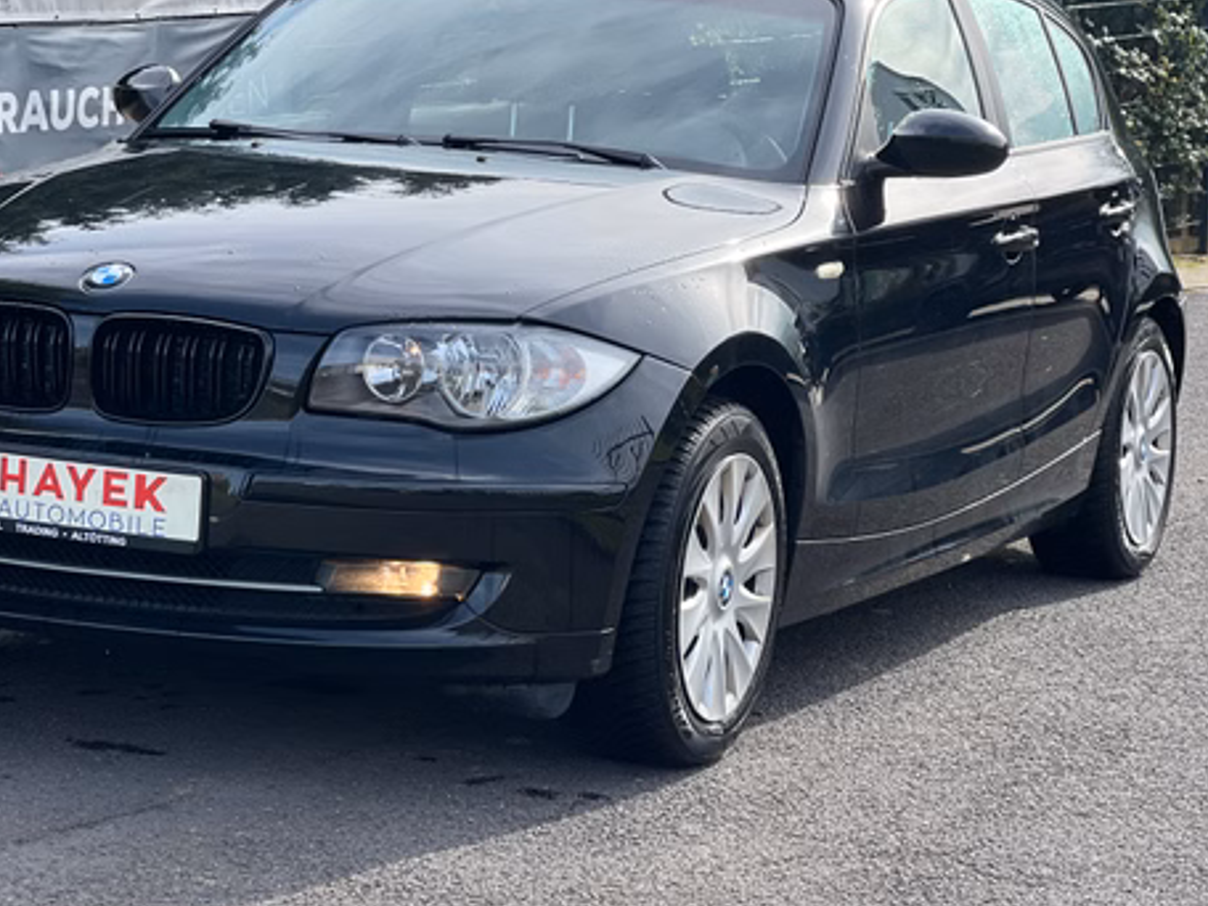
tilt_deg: -6.5
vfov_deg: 13.7
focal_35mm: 108
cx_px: 464
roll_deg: +0.0
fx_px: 3769
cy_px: 326
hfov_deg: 18.2
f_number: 2.8
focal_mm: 9
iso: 25
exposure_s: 1/234
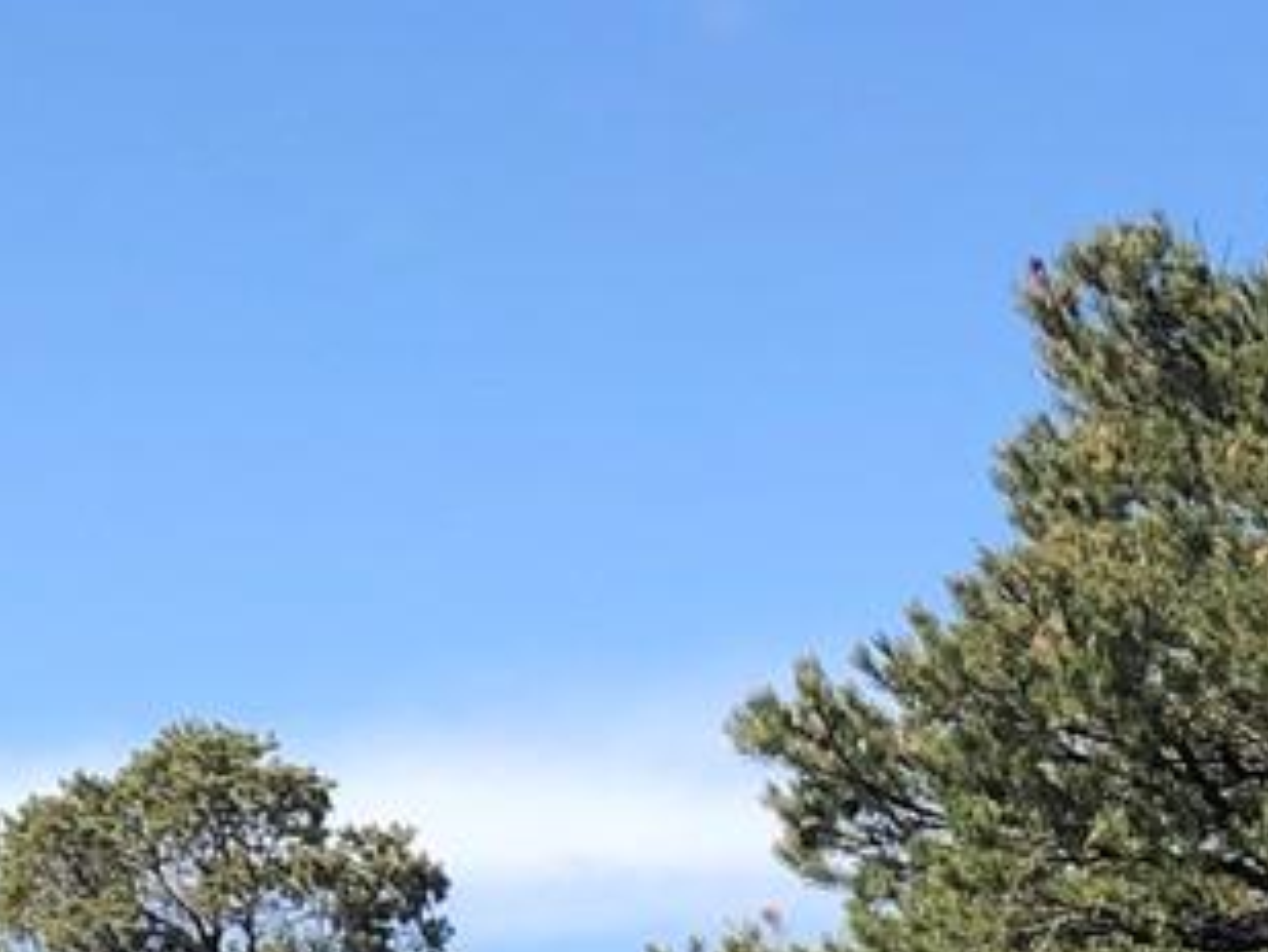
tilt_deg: -5.5
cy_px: 2179
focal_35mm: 295
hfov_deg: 6.6
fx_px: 10810
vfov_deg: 4.9
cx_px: 2015
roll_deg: -0.2
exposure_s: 1/361
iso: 20
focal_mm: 6.6
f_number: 2.8
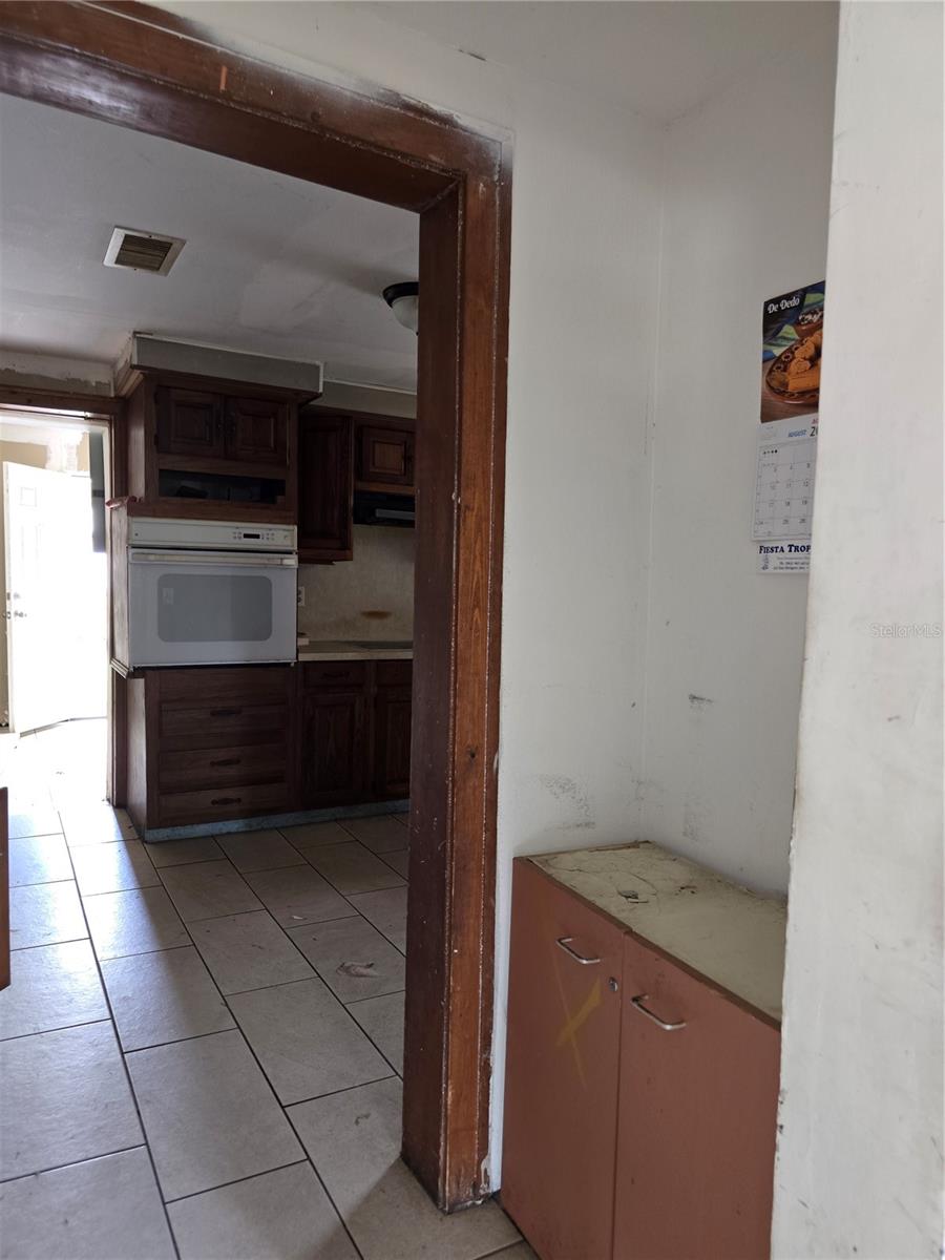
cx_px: 472
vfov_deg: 73.9
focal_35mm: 23
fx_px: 837
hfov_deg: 58.9
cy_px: 630
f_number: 1.7
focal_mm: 6.3
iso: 125
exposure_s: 1/15
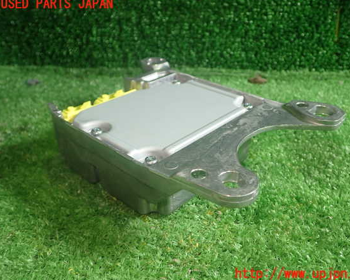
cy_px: 139
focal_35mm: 34
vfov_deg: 43.4
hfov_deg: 52.8
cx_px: 188
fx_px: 352
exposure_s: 1/50
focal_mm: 5.79
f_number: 2.4
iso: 200
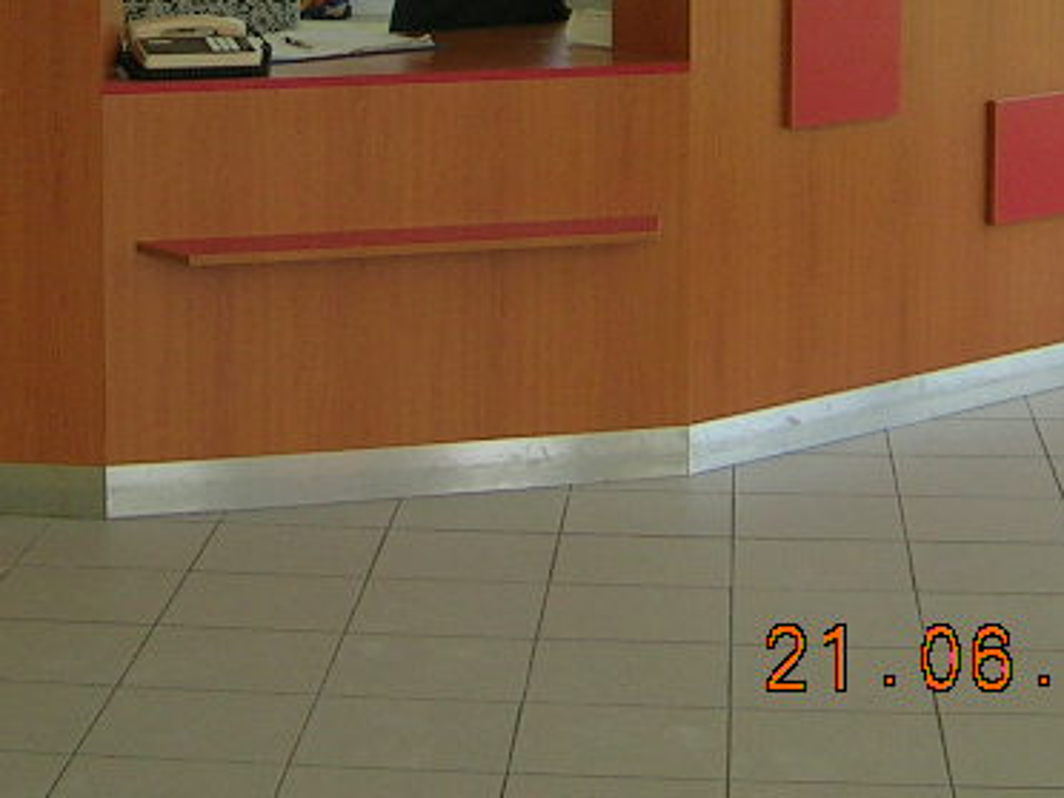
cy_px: -209
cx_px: 343
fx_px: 3043
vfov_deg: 14.4
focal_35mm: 99
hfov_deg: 19.8
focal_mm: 5.5
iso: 50
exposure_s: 1/222
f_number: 2.8
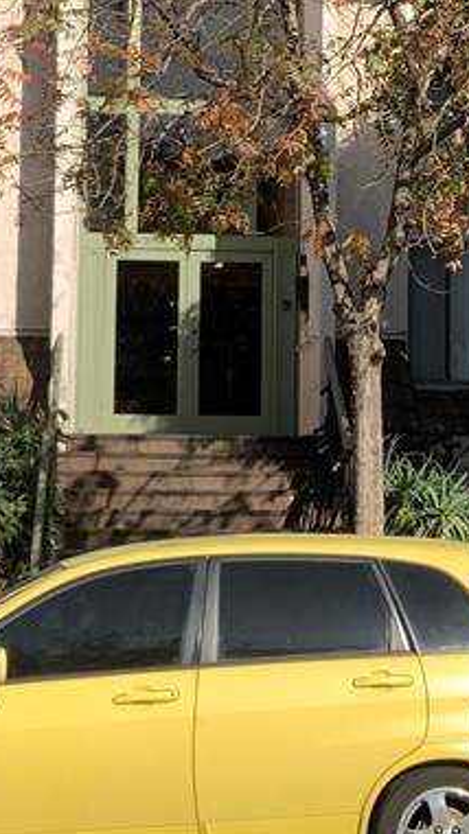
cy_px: 276
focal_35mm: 85
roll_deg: -0.1
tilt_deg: +7.8
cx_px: 322
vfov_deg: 24.9
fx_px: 1881
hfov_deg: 14.2
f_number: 1.8
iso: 16
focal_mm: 3
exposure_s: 1/1451
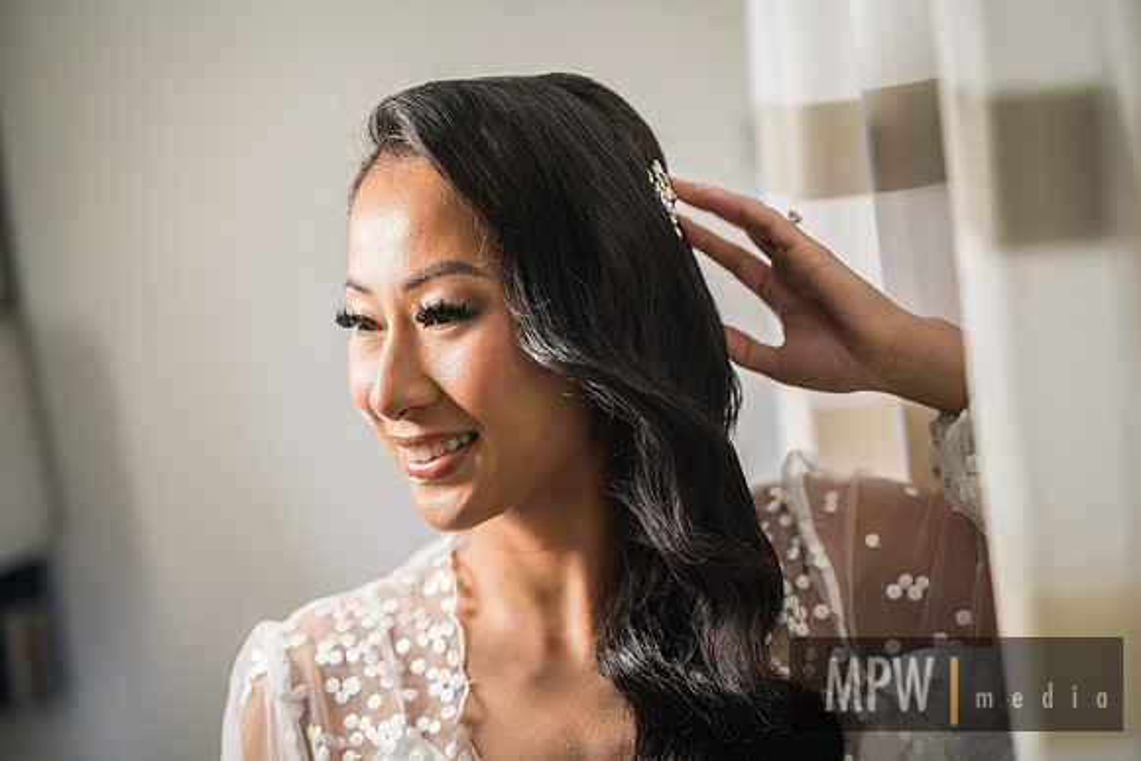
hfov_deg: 27.0
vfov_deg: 18.2
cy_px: 380
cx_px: 570
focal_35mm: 75
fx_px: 2378
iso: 400
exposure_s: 1/160
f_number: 1.8
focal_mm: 75
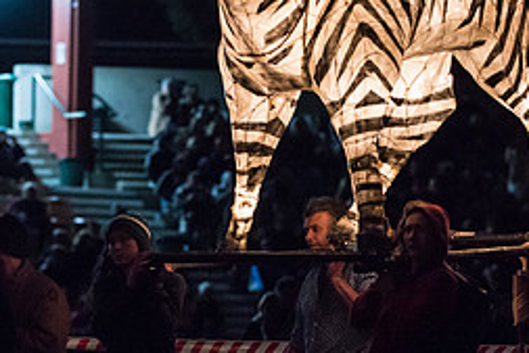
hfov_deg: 7.5
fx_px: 4043
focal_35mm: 275
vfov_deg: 5.0
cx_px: 335
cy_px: 212
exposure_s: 1/125
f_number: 2.8
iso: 4500
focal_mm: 120
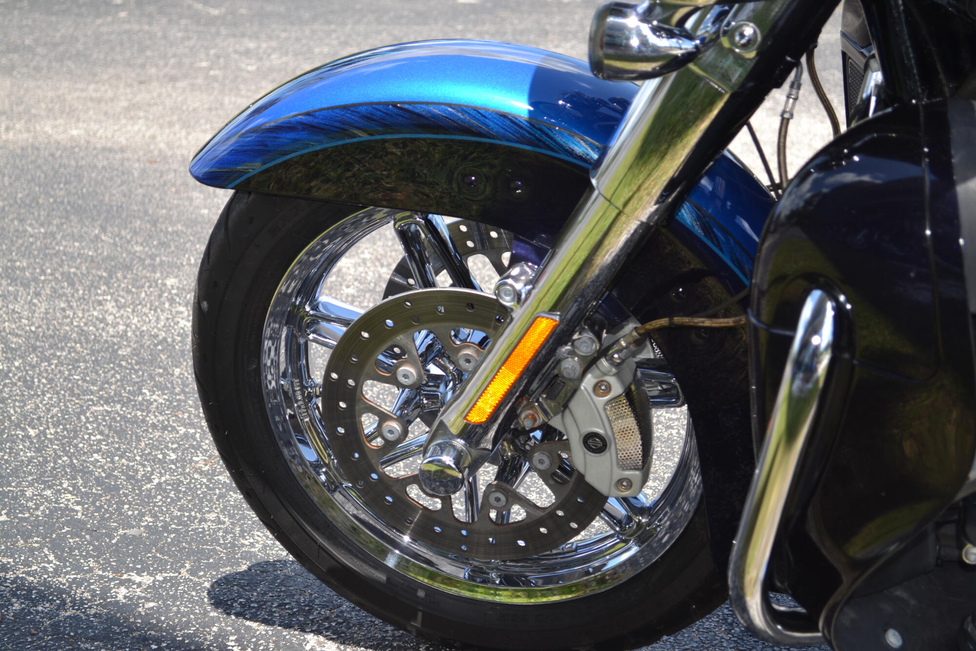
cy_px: 326
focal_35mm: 68
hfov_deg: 29.9
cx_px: 488
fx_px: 1830
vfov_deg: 20.2
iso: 100
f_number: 5.3
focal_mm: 45
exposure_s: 1/200
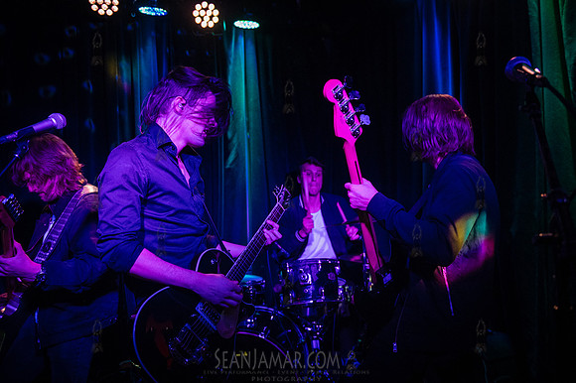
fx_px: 464
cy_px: 192
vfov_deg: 44.9
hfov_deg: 63.7
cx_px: 288
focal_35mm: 29
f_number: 3.5
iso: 12800
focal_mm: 29
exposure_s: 1/250
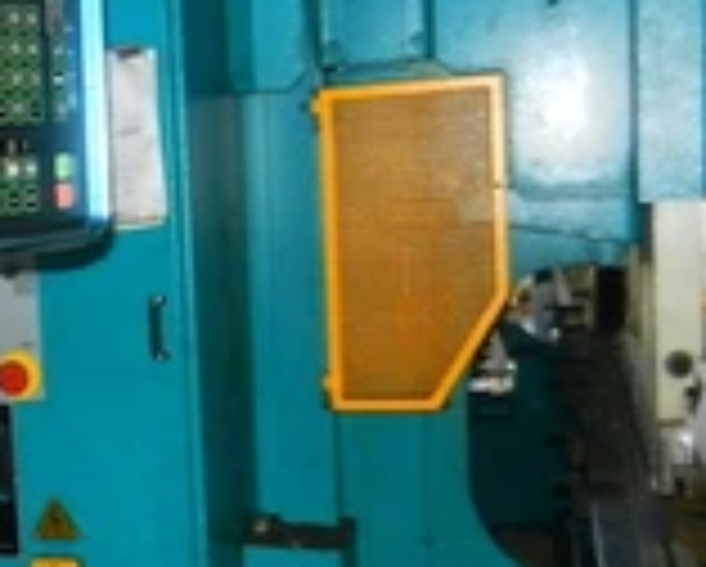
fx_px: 1297
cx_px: -4
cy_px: 315
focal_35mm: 62
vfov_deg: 24.6
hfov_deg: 28.5
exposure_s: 1/30
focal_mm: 4.5
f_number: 7
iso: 800
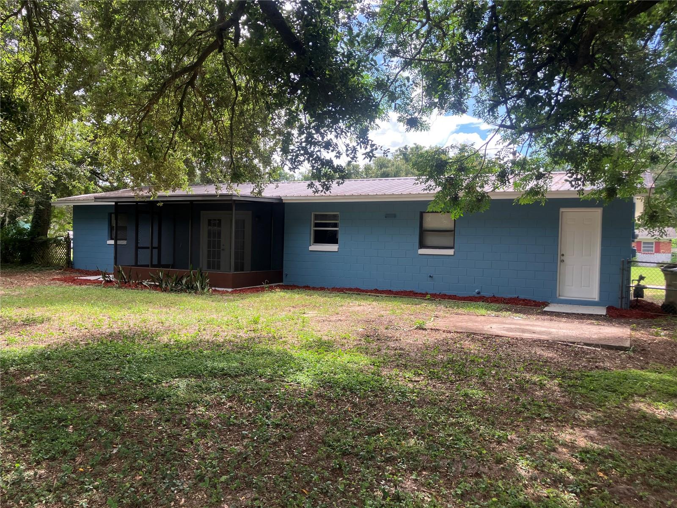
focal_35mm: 28
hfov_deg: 63.4
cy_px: 254
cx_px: 338
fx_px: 548
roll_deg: -1.0
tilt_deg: -2.0
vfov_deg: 49.7
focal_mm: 3.99
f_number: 1.8
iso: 32
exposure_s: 1/415
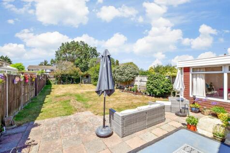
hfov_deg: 100.4
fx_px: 96
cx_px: 115
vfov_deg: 77.3
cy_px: 76
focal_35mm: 15
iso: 250
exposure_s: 1/500
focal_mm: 10
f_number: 8
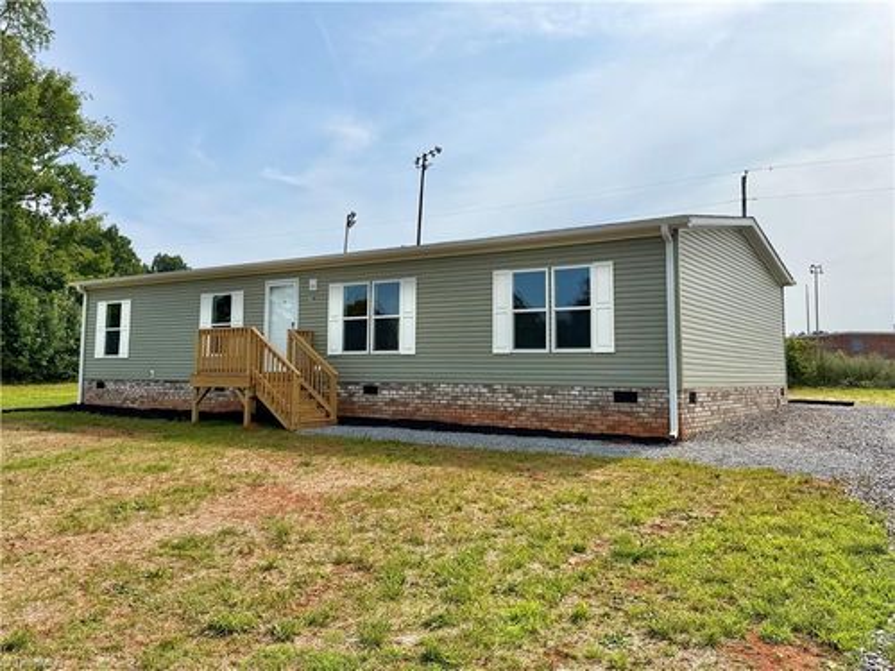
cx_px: 448
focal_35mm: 24
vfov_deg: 56.8
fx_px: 621
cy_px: 336
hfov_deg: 71.6
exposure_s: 1/11905
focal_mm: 6.76
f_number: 1.78
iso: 80
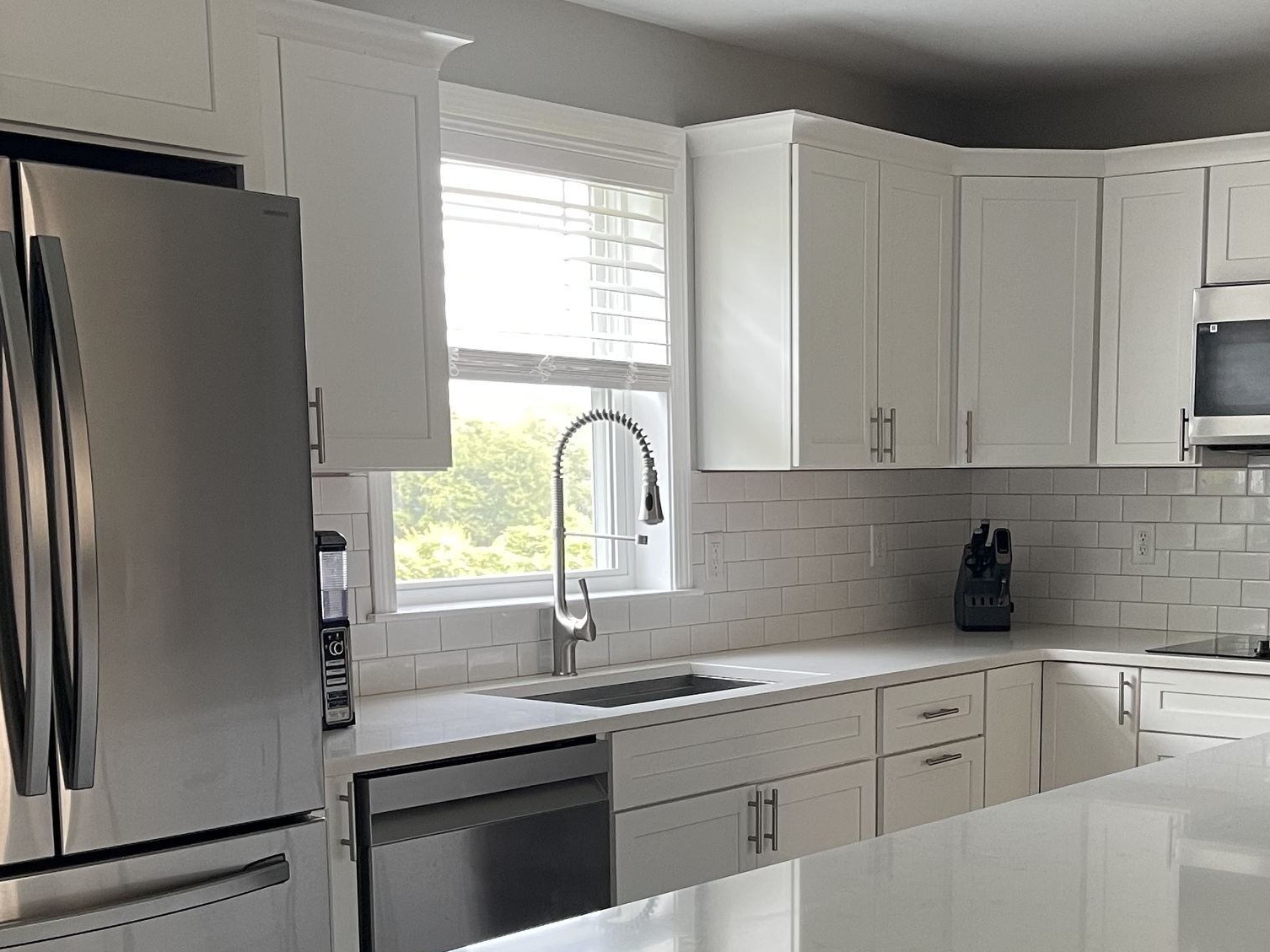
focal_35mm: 51
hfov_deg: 37.3
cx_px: 794
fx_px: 1871
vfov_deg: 28.0
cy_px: 756
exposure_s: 1/99
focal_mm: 5.1
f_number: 1.6
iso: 125
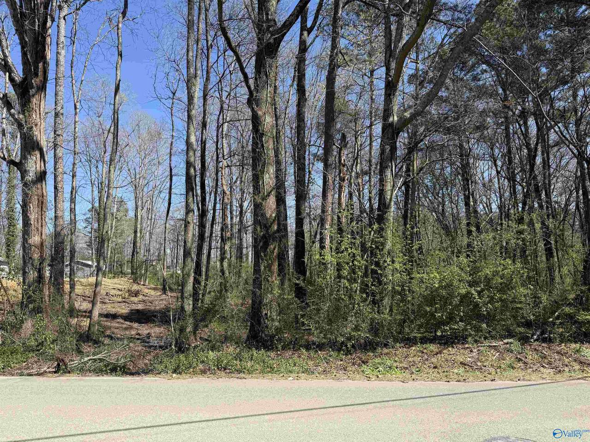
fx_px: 409
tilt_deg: +8.3
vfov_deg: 56.8
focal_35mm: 24
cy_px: 221
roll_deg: +0.6
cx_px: 295
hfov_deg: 71.6
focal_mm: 6.76
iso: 80
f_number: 1.78
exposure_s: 1/2110
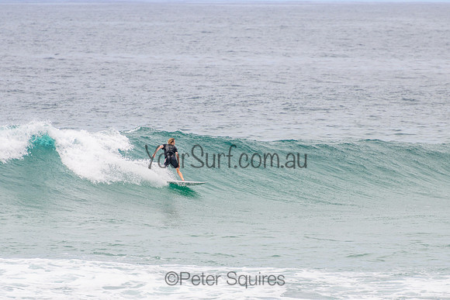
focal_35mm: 550
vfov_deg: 2.5
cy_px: 139
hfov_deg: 3.7
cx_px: 218
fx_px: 6880
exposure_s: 1/2000
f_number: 5.6
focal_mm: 400
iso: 220
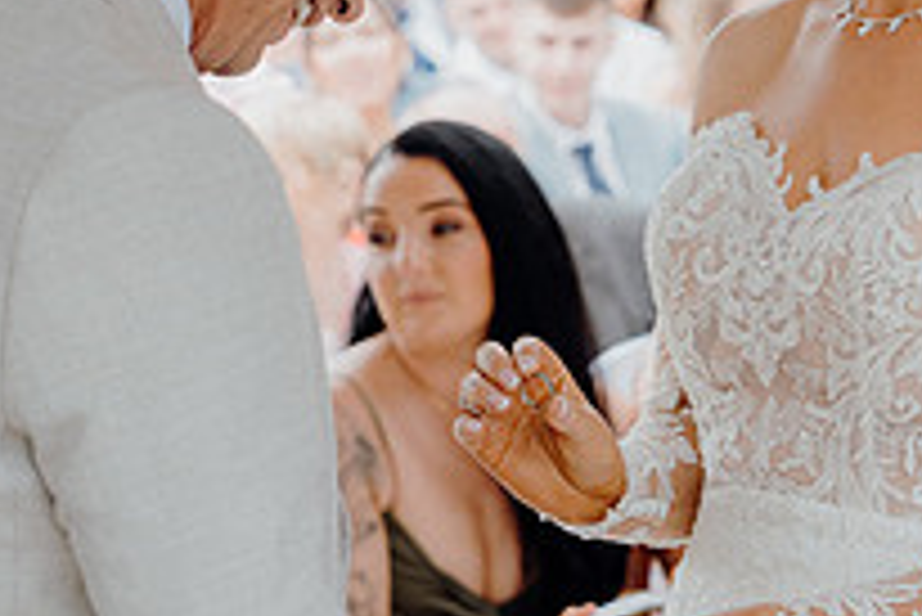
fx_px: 4126
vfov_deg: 8.5
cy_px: 268
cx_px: 670
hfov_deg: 12.7
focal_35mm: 161
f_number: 3.5
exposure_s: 1/200
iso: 125
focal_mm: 57
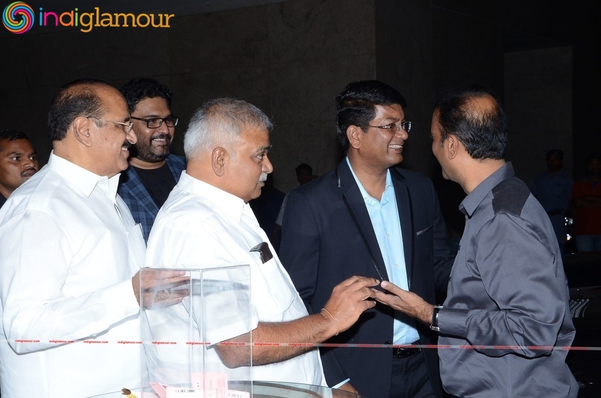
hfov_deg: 33.5
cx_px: 300
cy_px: 199
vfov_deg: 22.5
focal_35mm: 60
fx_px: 1000
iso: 500
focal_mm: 40
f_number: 8
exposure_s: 1/125
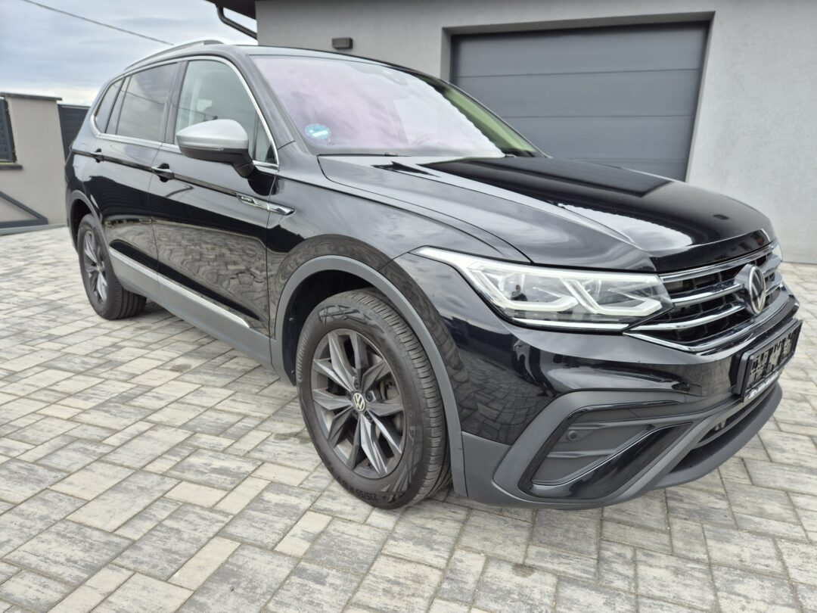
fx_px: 543
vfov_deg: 58.9
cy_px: 306
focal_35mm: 23
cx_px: 408
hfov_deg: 73.9
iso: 25
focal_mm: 5.4
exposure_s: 1/223
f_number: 1.8
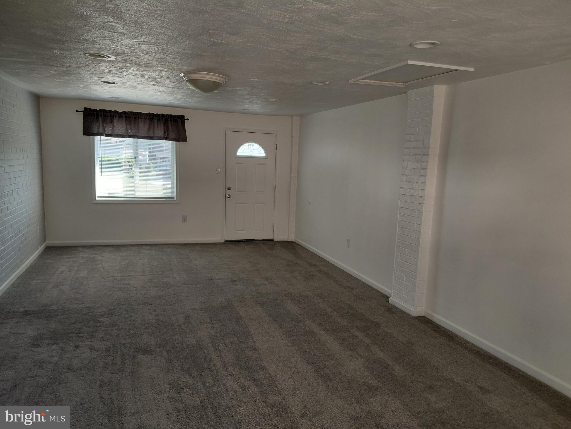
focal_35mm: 25
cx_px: 286
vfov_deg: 54.9
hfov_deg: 69.4
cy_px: 214
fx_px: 412
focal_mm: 4.69
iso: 80
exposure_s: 1/120
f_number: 1.8
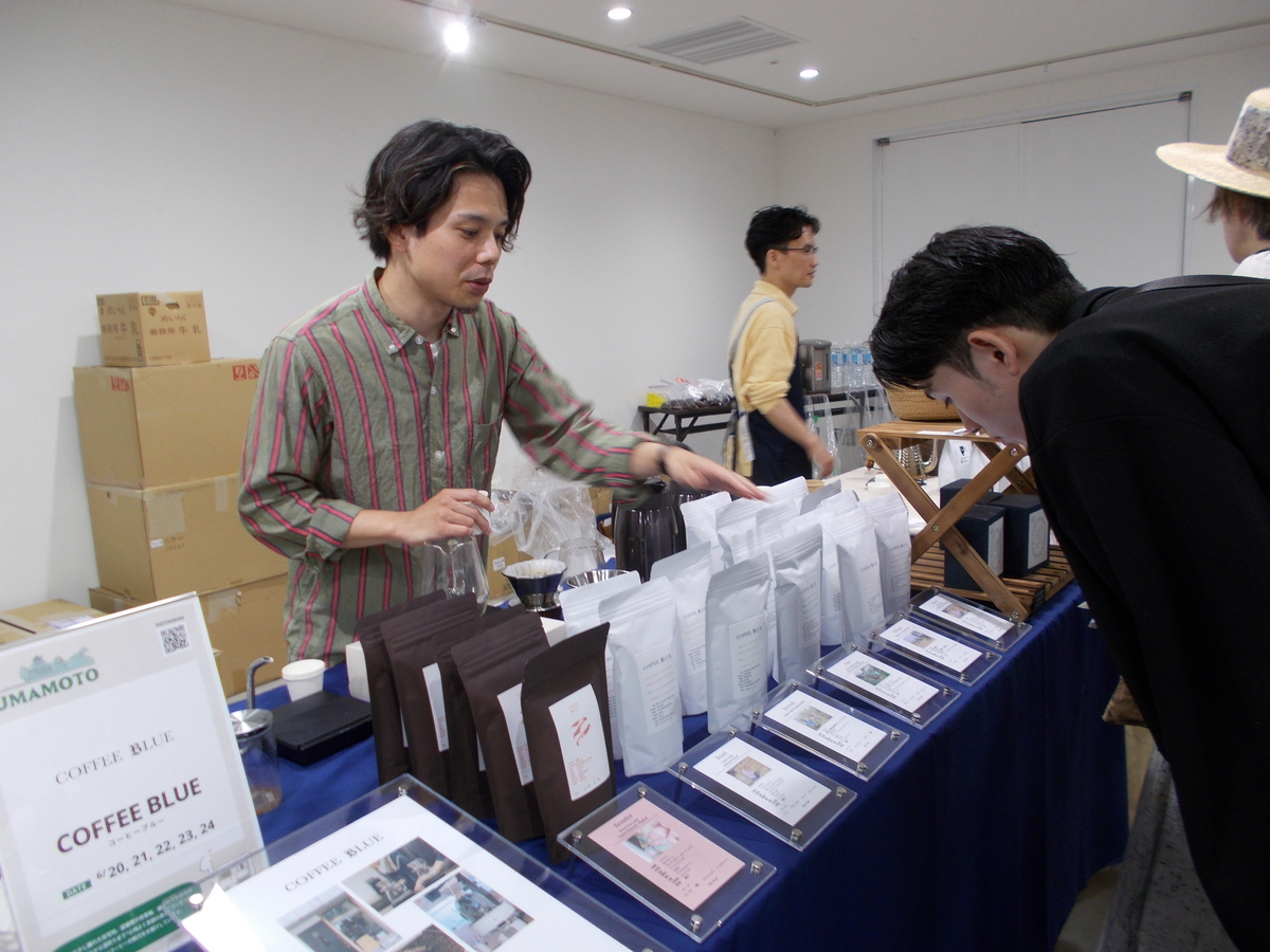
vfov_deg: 53.1
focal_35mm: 26
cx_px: 635
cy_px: 476
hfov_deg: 67.3
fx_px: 954
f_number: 3.2
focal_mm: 4.6
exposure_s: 1/25
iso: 100
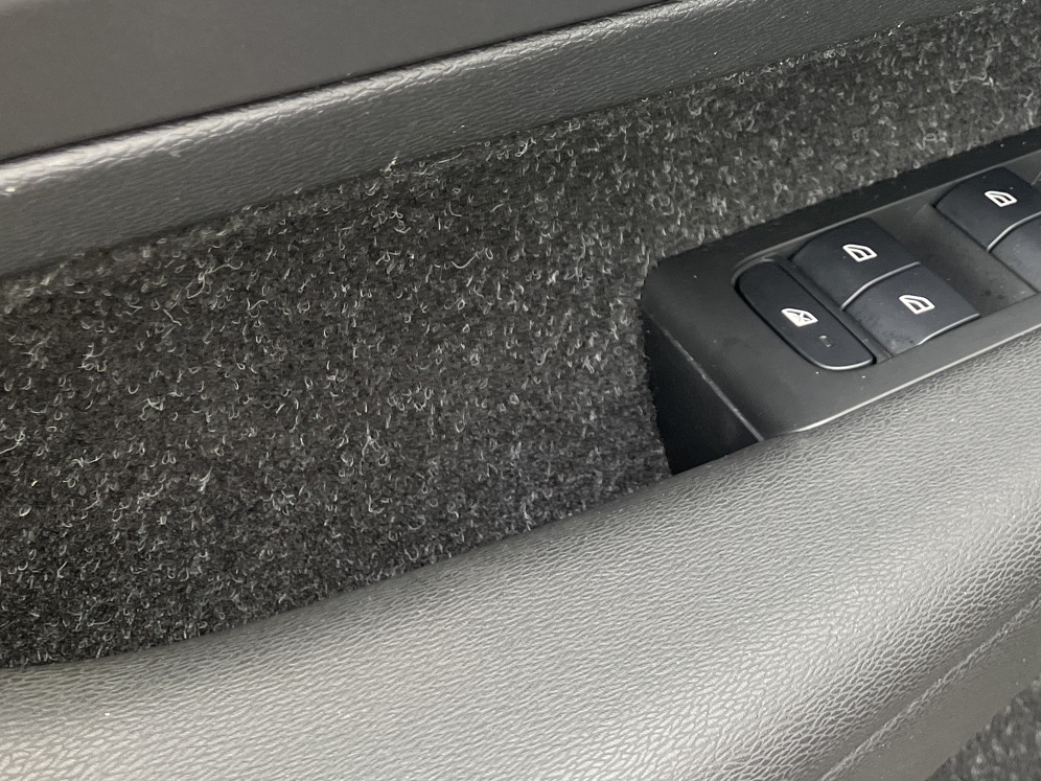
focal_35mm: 54
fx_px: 1624
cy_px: 32
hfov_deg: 33.3
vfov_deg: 25.9
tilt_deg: -33.9
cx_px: 978
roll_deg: +0.7
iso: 80
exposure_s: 1/121
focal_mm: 3.99
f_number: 1.8
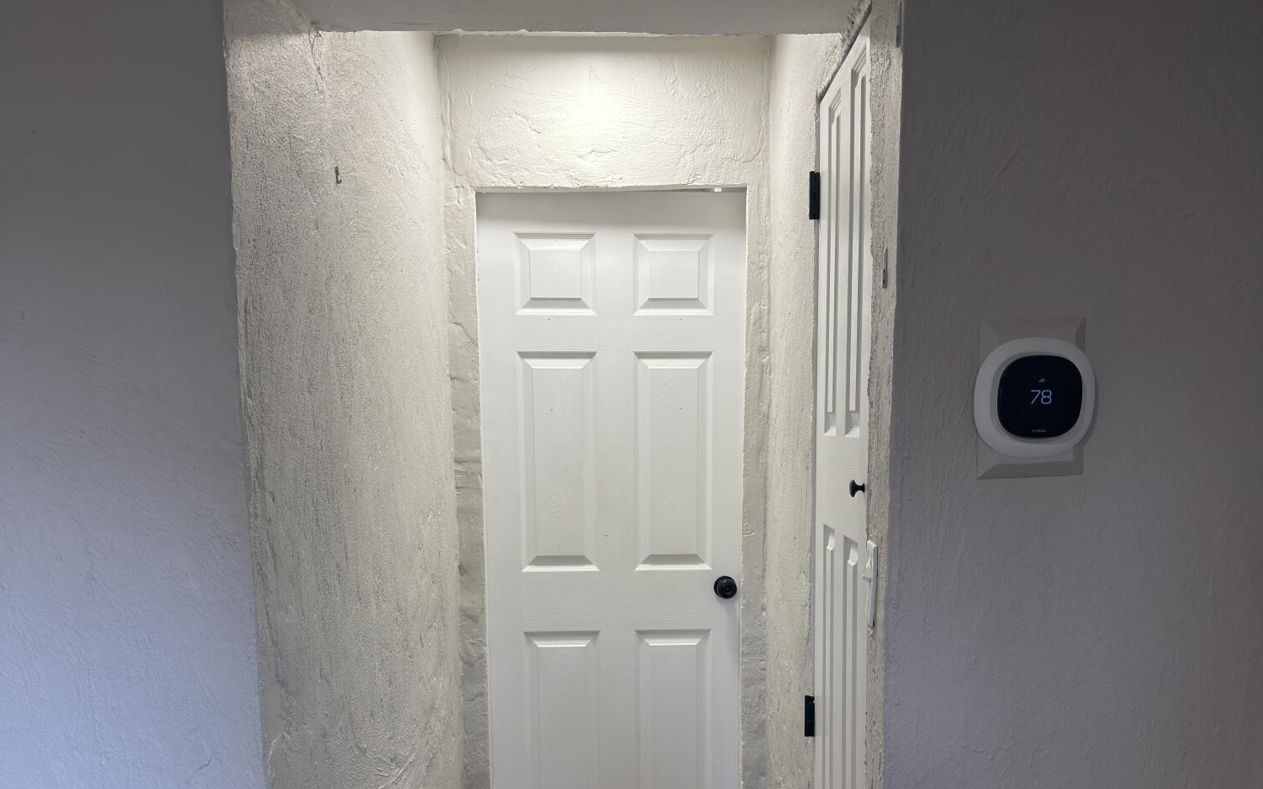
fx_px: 1170
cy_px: 605
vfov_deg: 36.3
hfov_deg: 56.7
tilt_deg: -8.6
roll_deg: +0.7
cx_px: 631
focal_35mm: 34
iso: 125
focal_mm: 6.76
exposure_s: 1/120
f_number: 1.78
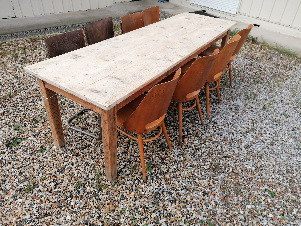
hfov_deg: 65.3
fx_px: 235
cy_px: 113
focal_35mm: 27
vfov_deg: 51.4
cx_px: 150
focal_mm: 4.75
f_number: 1.8
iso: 50
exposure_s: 1/693
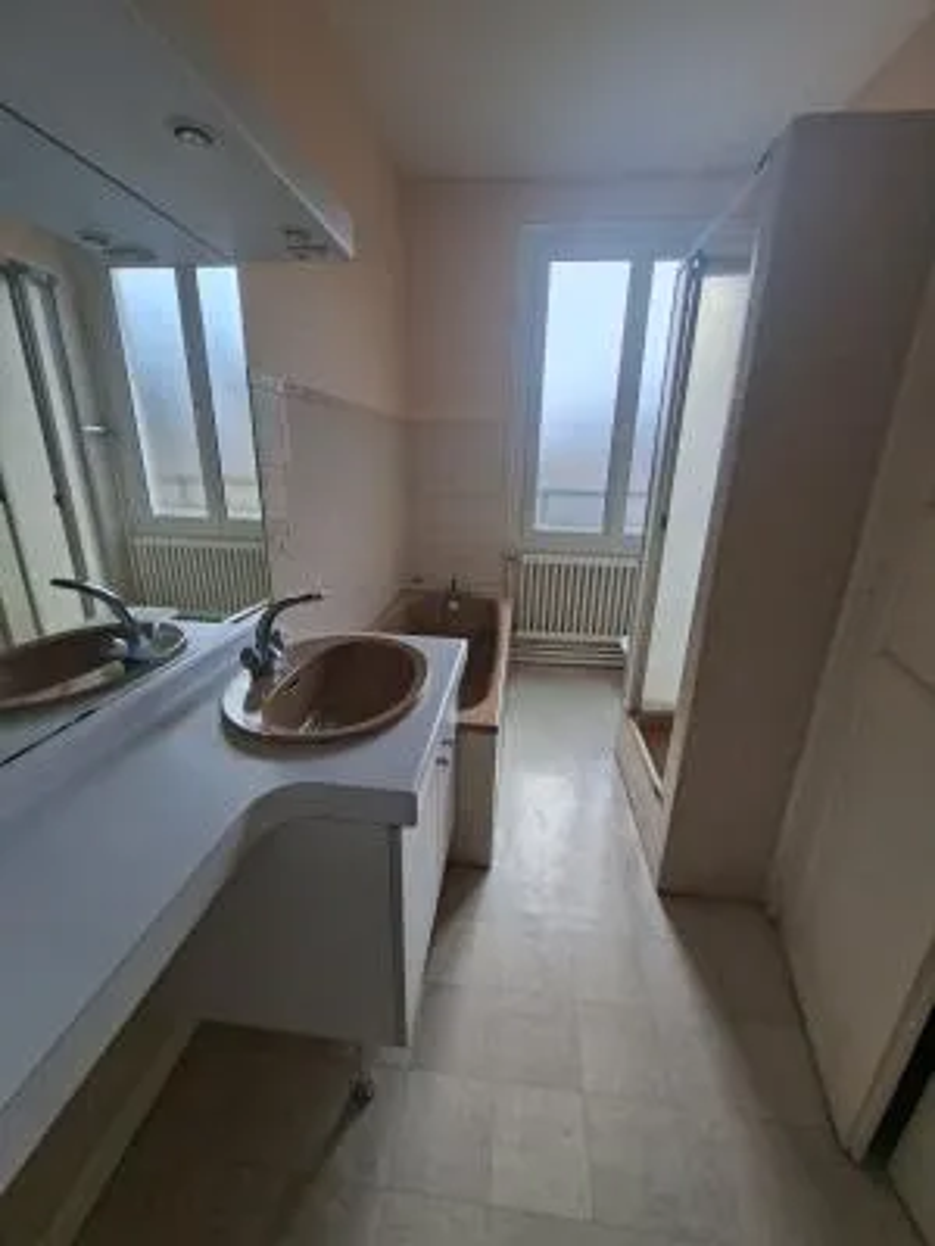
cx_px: 468
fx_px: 468
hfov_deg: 89.9
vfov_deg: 106.2
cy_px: 623
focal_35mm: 13
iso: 40
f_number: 2.2
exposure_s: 1/279
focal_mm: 1.74
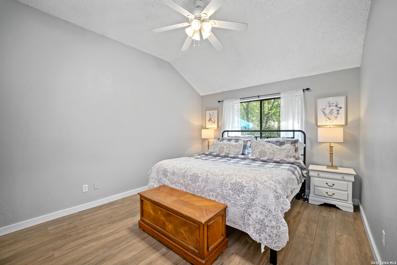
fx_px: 154
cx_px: 198
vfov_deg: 81.2
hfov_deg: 104.3
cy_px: 132
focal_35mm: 14
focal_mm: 9
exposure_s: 1/6
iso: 500
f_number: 7.1
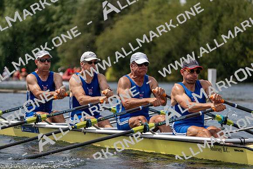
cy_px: 84
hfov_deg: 8.7
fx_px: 1659
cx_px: 126
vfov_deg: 5.8
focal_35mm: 236
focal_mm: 236
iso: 200
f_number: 5.6
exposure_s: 1/1600
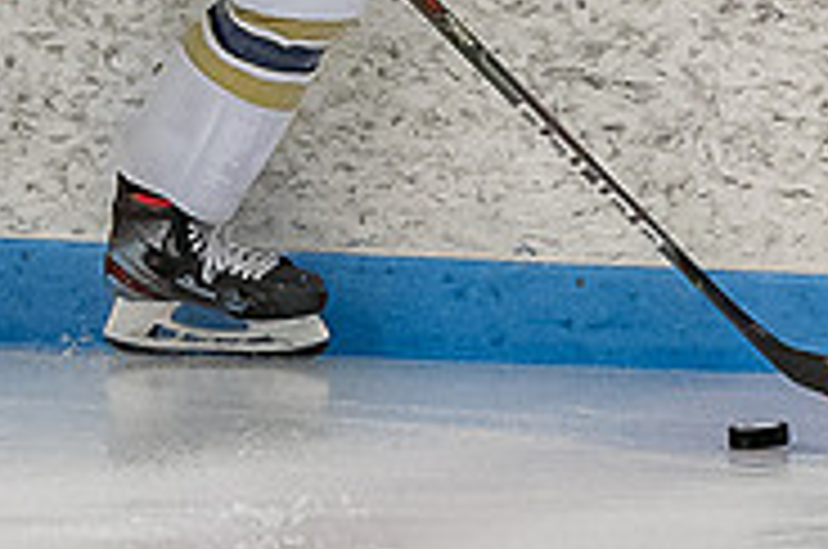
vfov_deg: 1.4
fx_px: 22547
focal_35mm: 982
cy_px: -164
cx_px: 262
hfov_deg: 2.1
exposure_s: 1/800
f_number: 4
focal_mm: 100
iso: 2500
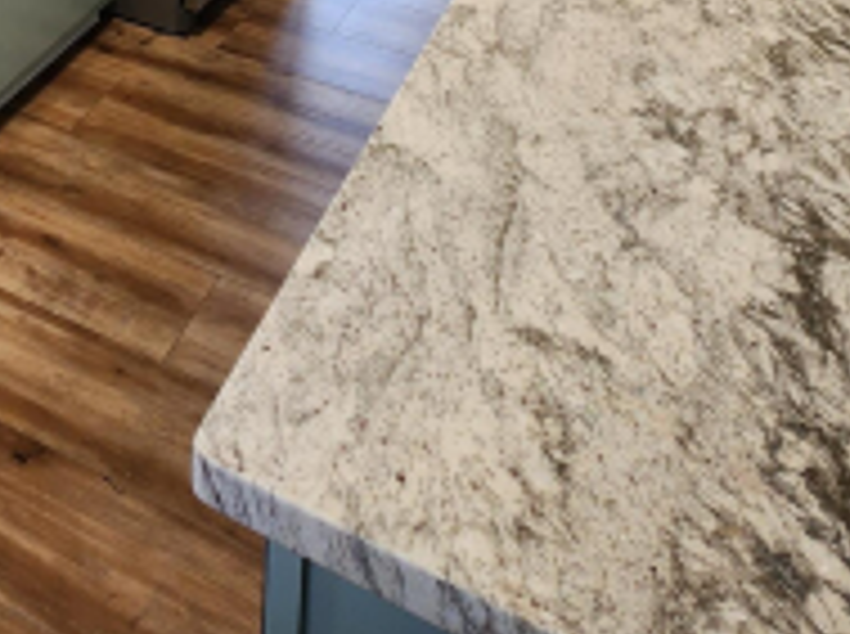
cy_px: -477
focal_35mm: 46
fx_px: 1127
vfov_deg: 21.7
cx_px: 70
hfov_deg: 38.2
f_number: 2.2
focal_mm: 2.2
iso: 125
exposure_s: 1/60
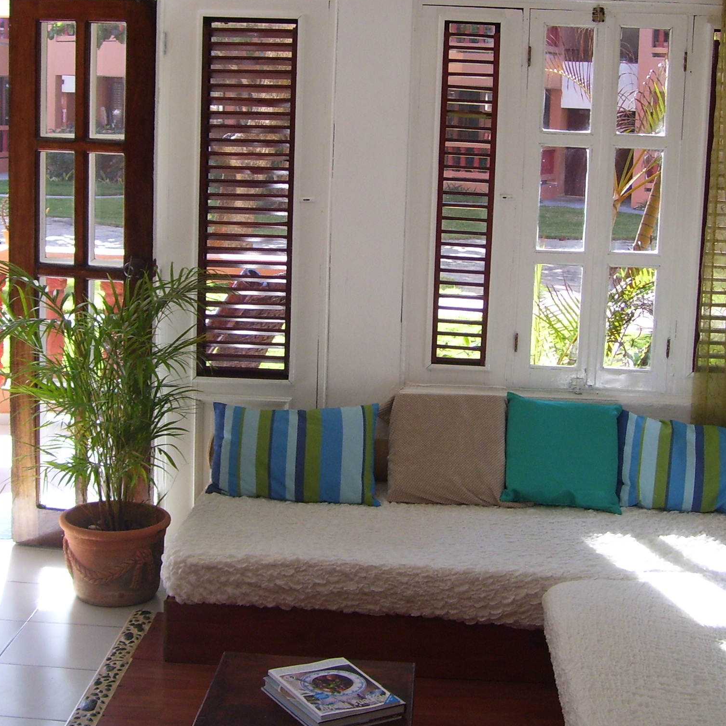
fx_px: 1329
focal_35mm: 56
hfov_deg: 30.6
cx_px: 339
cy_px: 306
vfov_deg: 30.5
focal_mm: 6
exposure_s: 1/125
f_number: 2.7
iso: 80
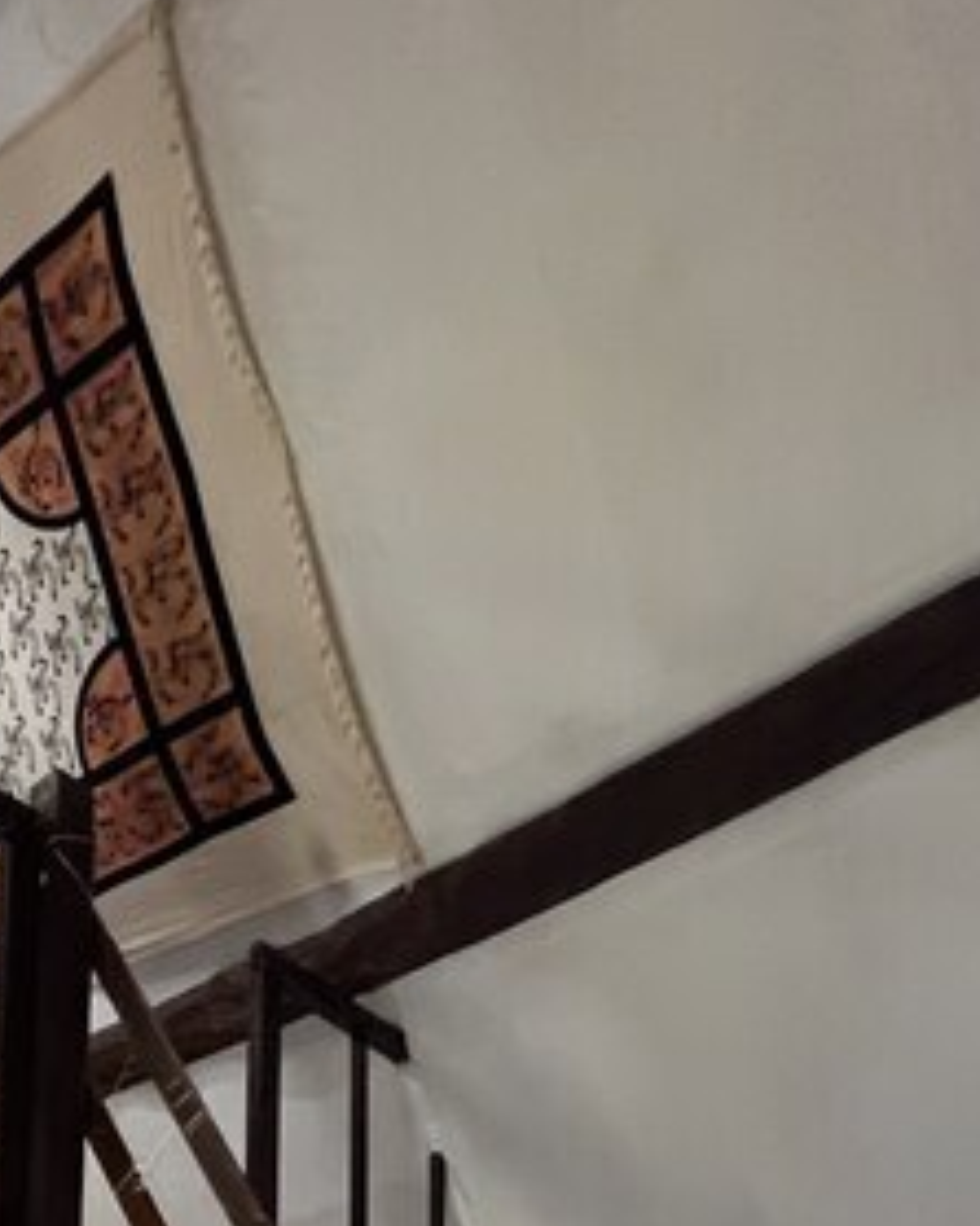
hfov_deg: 33.5
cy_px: 1766
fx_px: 1487
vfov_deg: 29.9
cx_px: 11
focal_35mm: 41
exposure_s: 1/50
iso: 400
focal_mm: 1.57
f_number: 1.8
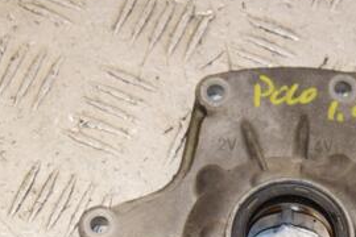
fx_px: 1384
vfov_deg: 9.7
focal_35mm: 140
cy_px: 223
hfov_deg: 14.6
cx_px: 286
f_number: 9
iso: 800
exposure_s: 1/200
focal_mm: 42
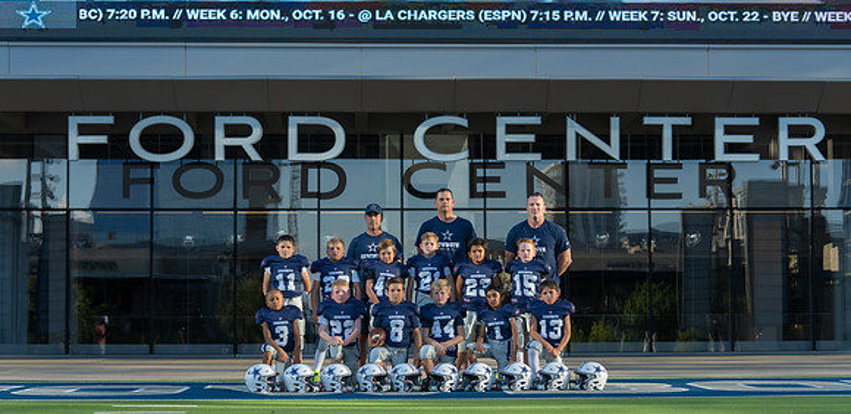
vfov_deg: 14.1
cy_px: 251
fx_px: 1676
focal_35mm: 77
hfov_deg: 28.5
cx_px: 423
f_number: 4
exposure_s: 1/320
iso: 100
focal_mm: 70
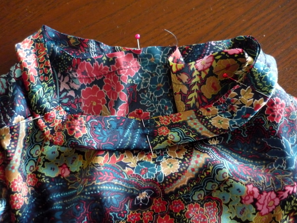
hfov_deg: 55.4
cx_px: 148
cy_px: 112
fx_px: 283
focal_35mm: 33
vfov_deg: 42.9
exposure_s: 1/20
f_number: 2.8
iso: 800
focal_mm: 5.5
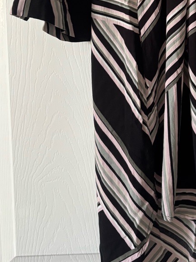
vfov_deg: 25.9
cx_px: 214
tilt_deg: -5.4
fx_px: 544
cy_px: 12
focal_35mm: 72
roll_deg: +0.8
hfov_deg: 19.6
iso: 250
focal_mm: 5.96
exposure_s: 1/60
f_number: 1.6
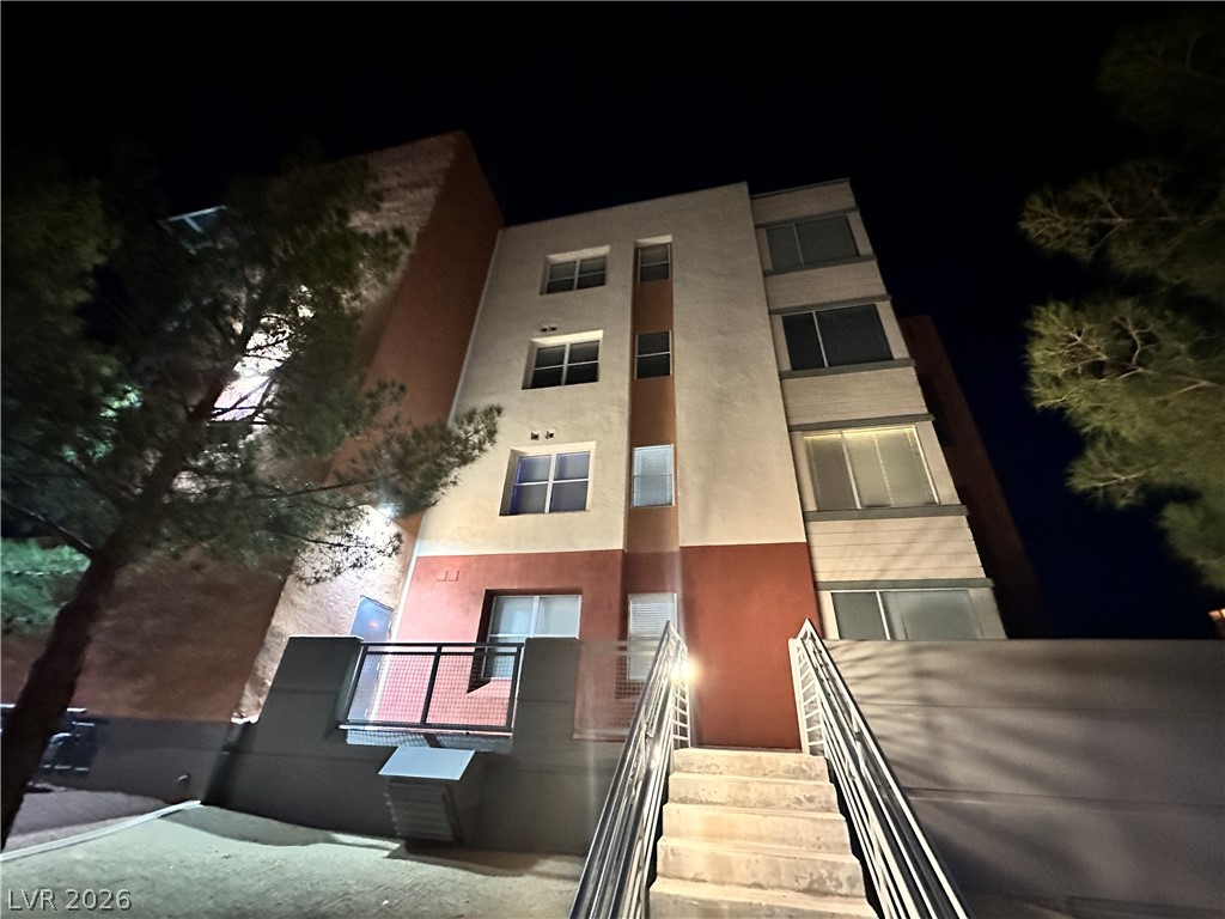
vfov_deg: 85.7
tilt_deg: +33.0
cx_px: 612
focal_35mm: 14
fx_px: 495
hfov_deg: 102.1
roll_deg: -3.4
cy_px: 460
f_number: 2.2
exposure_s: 1/40
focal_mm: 2.22
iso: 1250
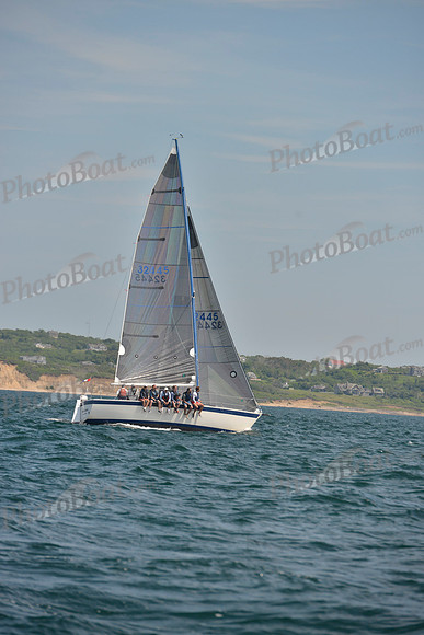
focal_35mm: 200
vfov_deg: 10.3
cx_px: 212
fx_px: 3531
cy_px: 318
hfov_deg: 6.9
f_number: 7.1
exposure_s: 1/800
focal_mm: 200
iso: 400
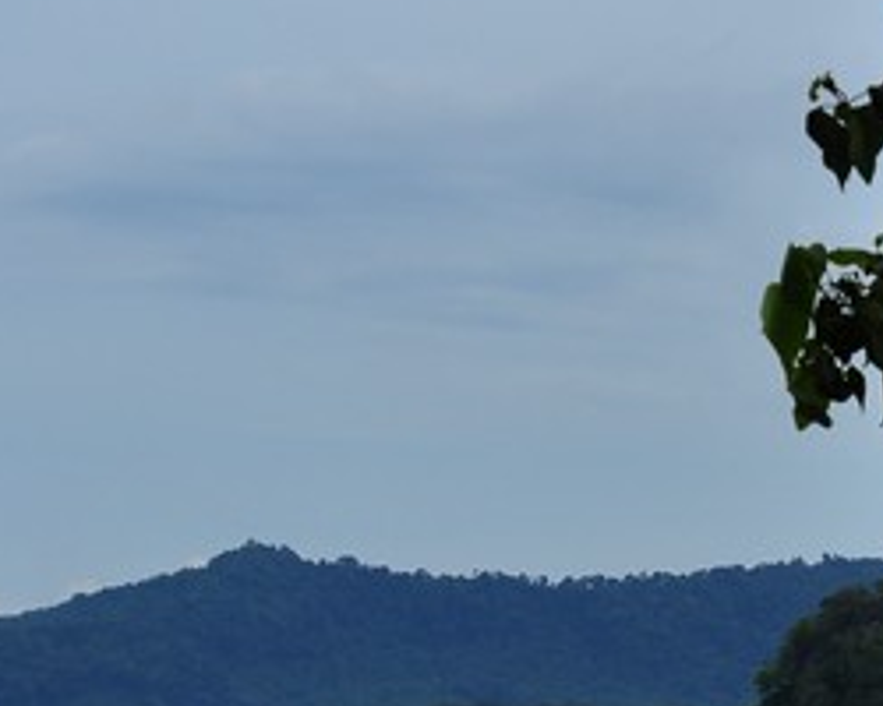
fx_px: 7056
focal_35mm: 270
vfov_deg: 5.7
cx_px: 936
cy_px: 881
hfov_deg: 7.1
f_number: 8
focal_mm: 60
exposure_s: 1/1000
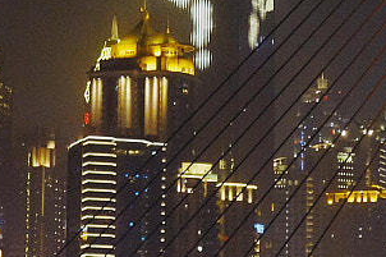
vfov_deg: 5.9
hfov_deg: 8.8
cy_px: 92
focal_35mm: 233
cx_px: 208
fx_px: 2497
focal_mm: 16.2
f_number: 3.2
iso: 800
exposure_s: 1/30
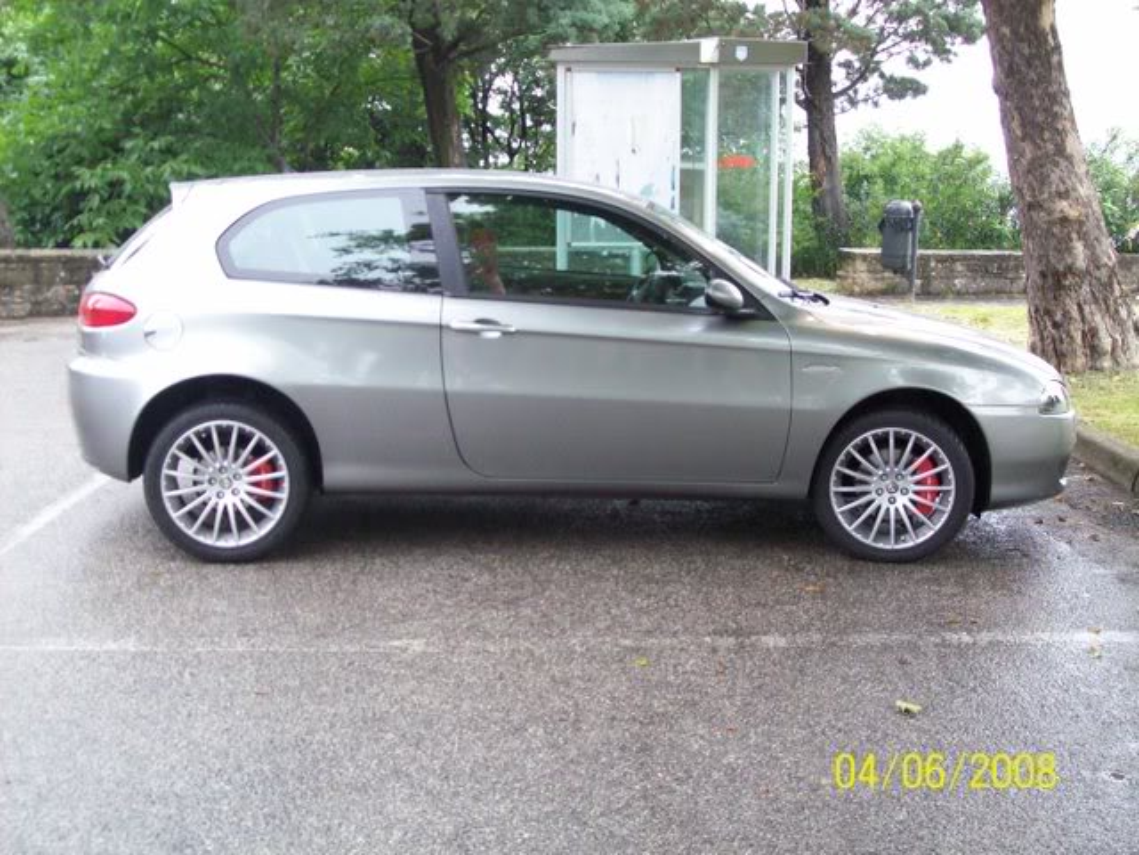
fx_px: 1481
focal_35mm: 45
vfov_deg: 32.2
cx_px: 570
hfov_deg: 42.1
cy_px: 428
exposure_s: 1/27.2
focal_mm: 7.6
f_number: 3
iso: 160
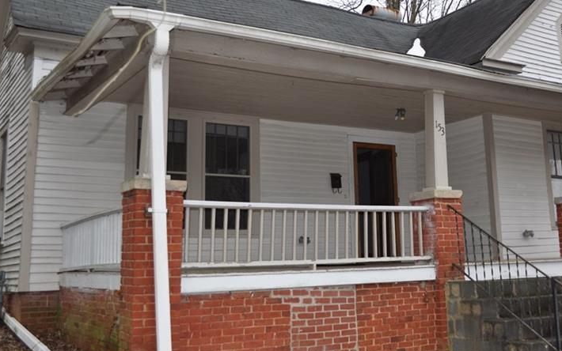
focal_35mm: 44
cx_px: 370
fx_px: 674
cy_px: 117
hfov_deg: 44.7
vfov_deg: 29.0
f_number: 5
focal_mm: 20
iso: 200
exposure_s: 1/200
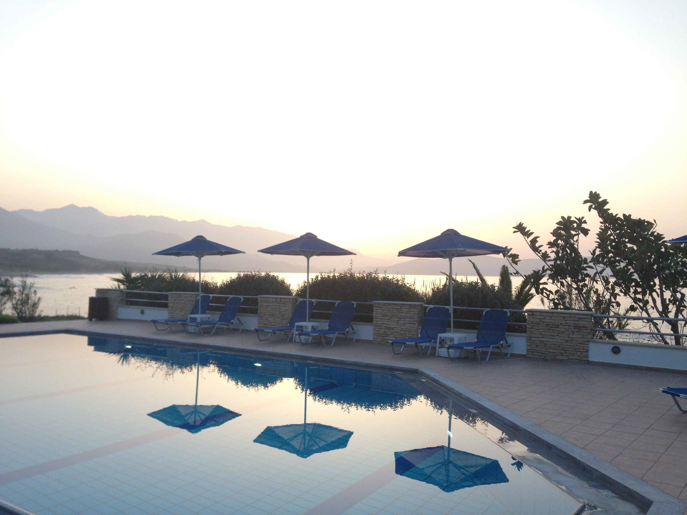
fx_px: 655
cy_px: 258
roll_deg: +0.3
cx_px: 344
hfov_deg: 55.4
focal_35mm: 33
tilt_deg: +2.8
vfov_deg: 42.9
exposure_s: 1/120
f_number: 2.4
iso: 50
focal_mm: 4.12
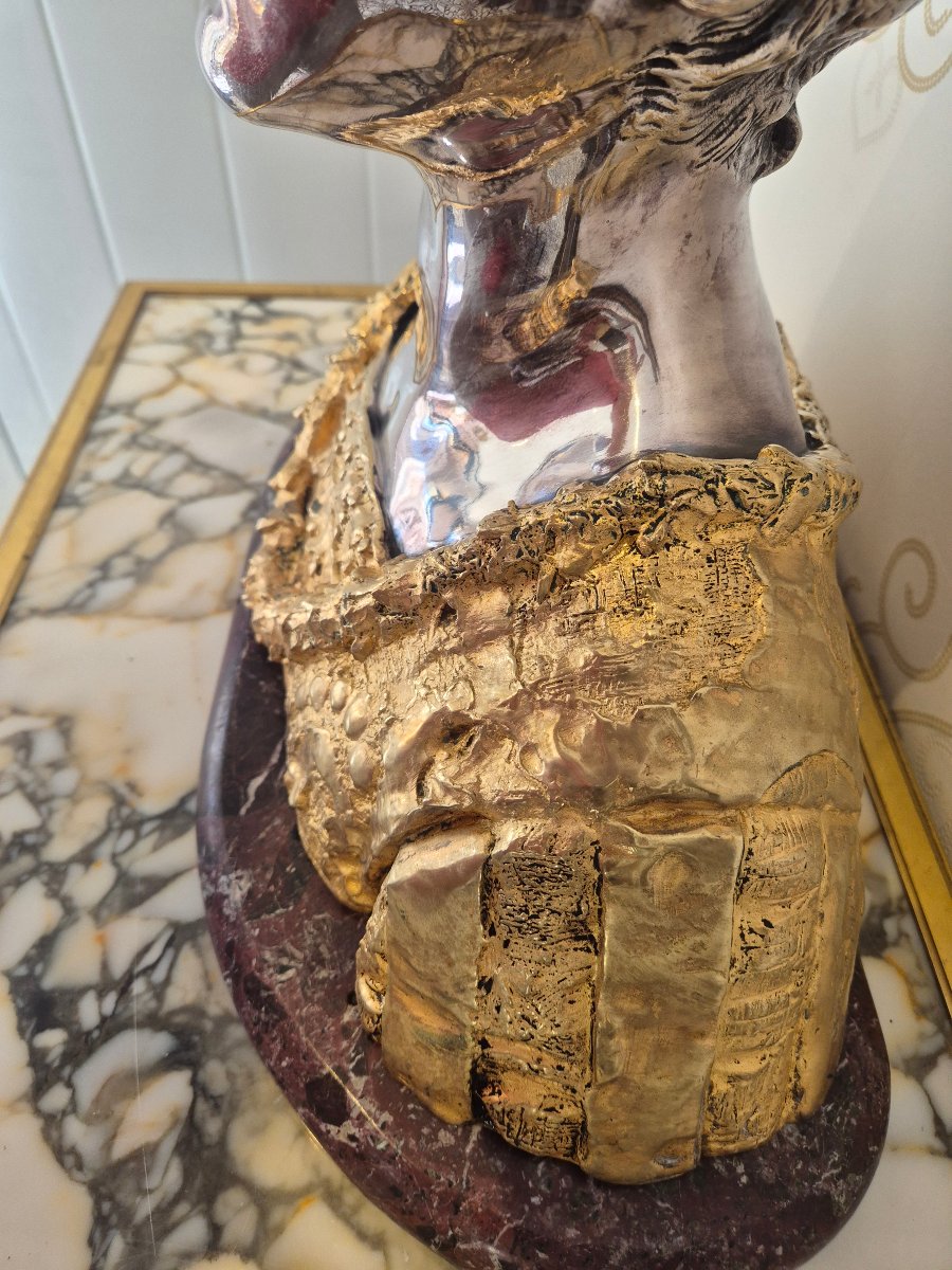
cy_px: 635
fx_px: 843
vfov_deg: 73.9
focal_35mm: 23
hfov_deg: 58.9
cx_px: 476
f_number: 1.8
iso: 160
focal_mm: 5.4
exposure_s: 1/180
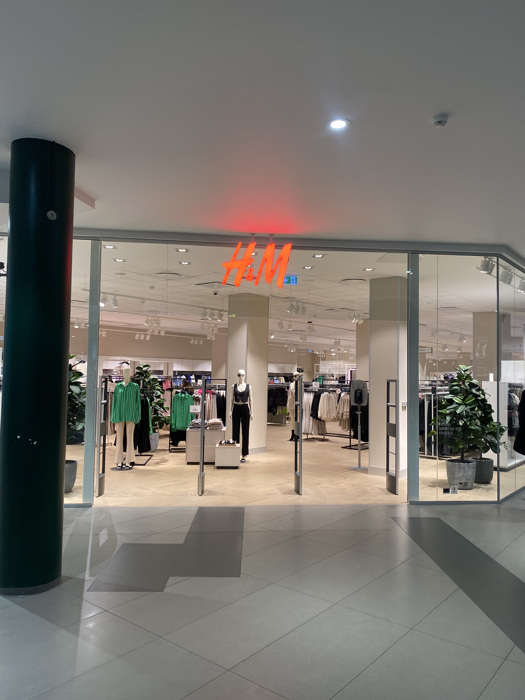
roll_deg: -3.3
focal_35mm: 26
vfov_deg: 67.3
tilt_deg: +1.5
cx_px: 262
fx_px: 526
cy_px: 350
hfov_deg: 53.1
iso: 125
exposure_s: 1/100
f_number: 1.8
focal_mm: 4.25
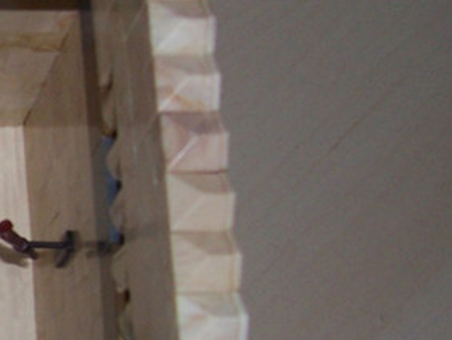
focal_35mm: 129
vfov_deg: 11.4
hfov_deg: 13.8
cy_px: 298
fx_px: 1685
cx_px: -327
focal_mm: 5.6
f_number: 2.7
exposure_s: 1/60
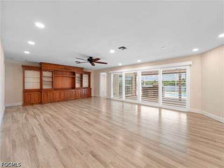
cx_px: 112
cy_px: 84
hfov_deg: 102.1
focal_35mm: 14
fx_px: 91
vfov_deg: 85.7
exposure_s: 1/6
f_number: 7.1
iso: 200
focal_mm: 7
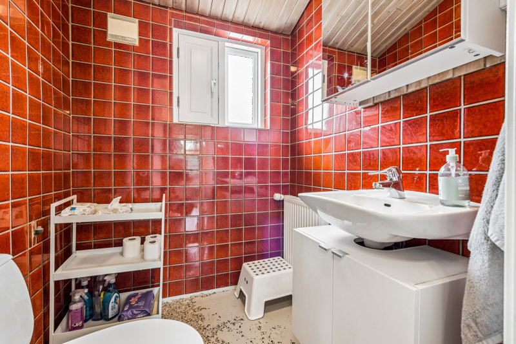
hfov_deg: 96.7
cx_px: 258
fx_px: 229
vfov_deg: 73.7
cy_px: 172
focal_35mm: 16
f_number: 9
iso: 250
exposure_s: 1/4
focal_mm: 16
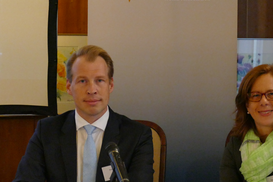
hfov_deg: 17.5
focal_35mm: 117
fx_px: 887
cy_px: 116
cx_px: 153
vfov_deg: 11.7
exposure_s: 1/125
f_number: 3.7
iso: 3200
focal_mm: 29.94
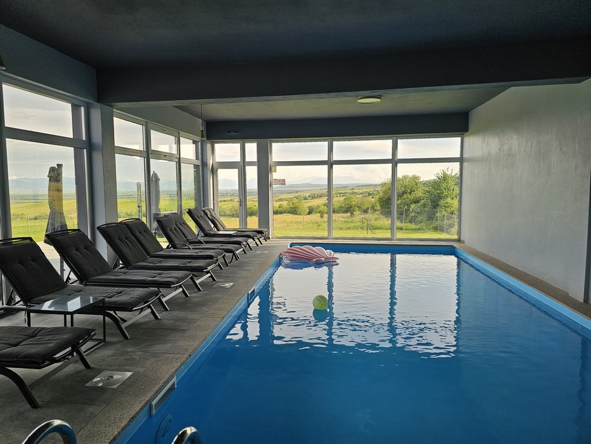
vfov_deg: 58.9
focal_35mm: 23
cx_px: 296
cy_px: 222
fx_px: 393
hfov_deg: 73.9
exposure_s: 1/180
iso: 20
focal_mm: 6.3
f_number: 1.7
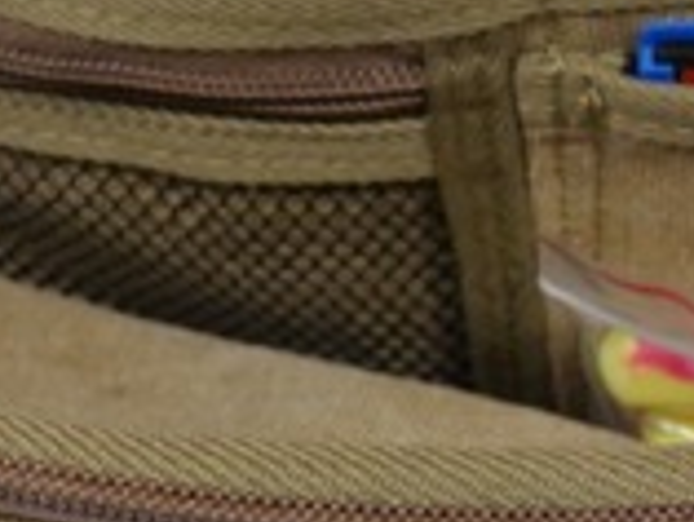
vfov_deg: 8.9
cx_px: 721
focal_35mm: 163
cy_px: -301
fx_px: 3270
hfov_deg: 12.0
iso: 800
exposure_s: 1/60
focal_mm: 16
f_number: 5
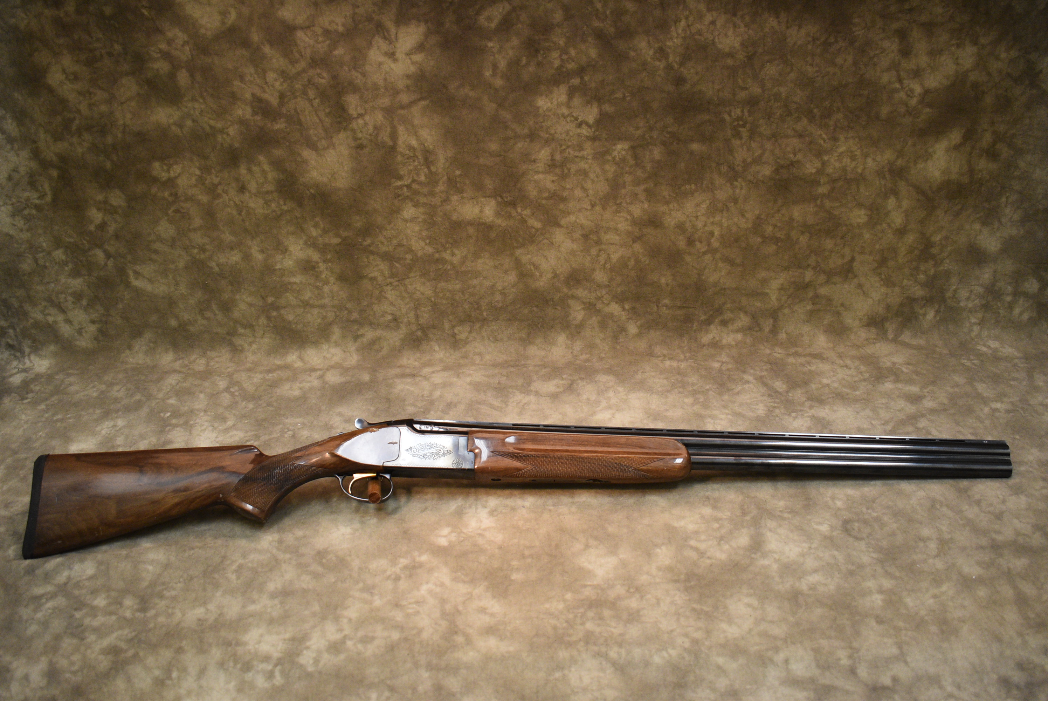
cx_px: 524
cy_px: 350
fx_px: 1049
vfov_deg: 36.9
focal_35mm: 36
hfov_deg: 53.1
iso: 1250
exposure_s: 1/125
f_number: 4
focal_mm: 24
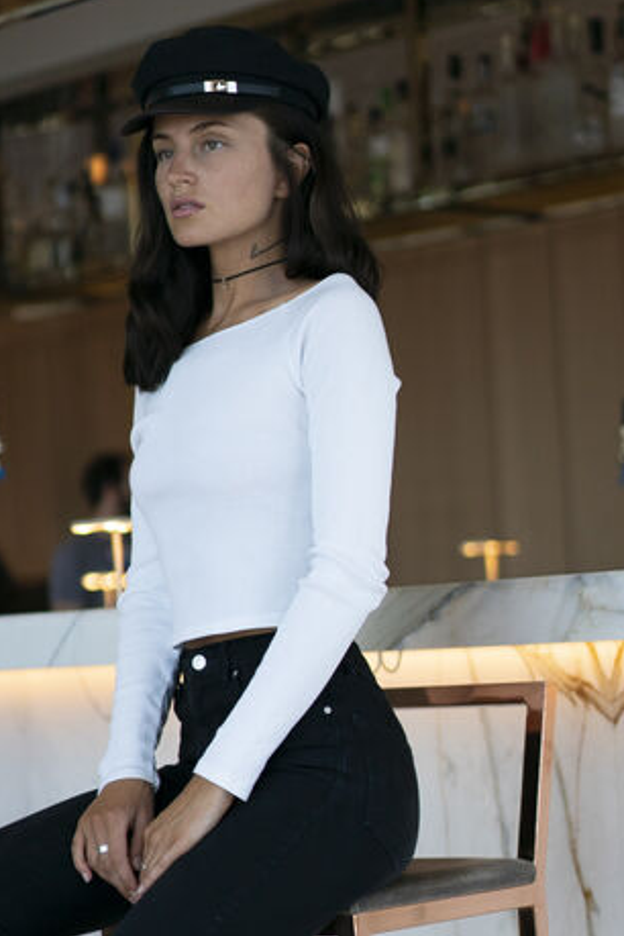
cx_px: 228
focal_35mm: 113
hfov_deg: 12.1
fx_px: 2938
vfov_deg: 18.1
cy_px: 602
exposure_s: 1/4000
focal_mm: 55
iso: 400
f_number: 1.8
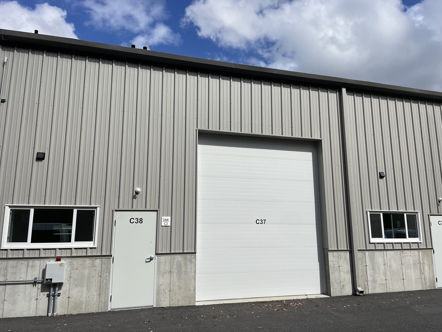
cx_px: 221
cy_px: 166
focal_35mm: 26
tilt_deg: +10.9
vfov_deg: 53.1
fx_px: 332
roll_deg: +0.4
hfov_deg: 67.3
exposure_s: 1/9091
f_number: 1.6
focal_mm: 4.2
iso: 32
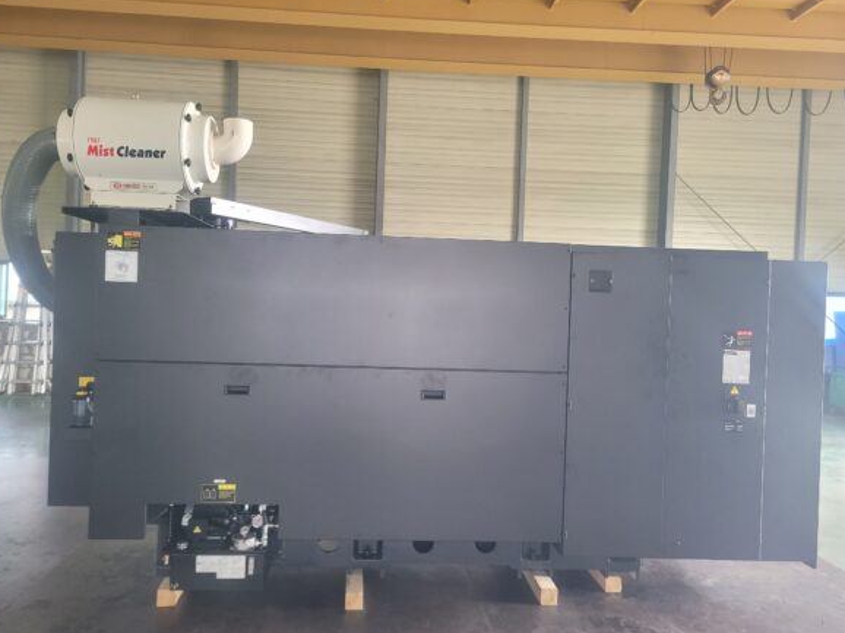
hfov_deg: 65.3
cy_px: 313
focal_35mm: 27
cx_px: 421
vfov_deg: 51.3
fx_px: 659
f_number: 1.8
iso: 250
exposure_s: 1/120
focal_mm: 5.4
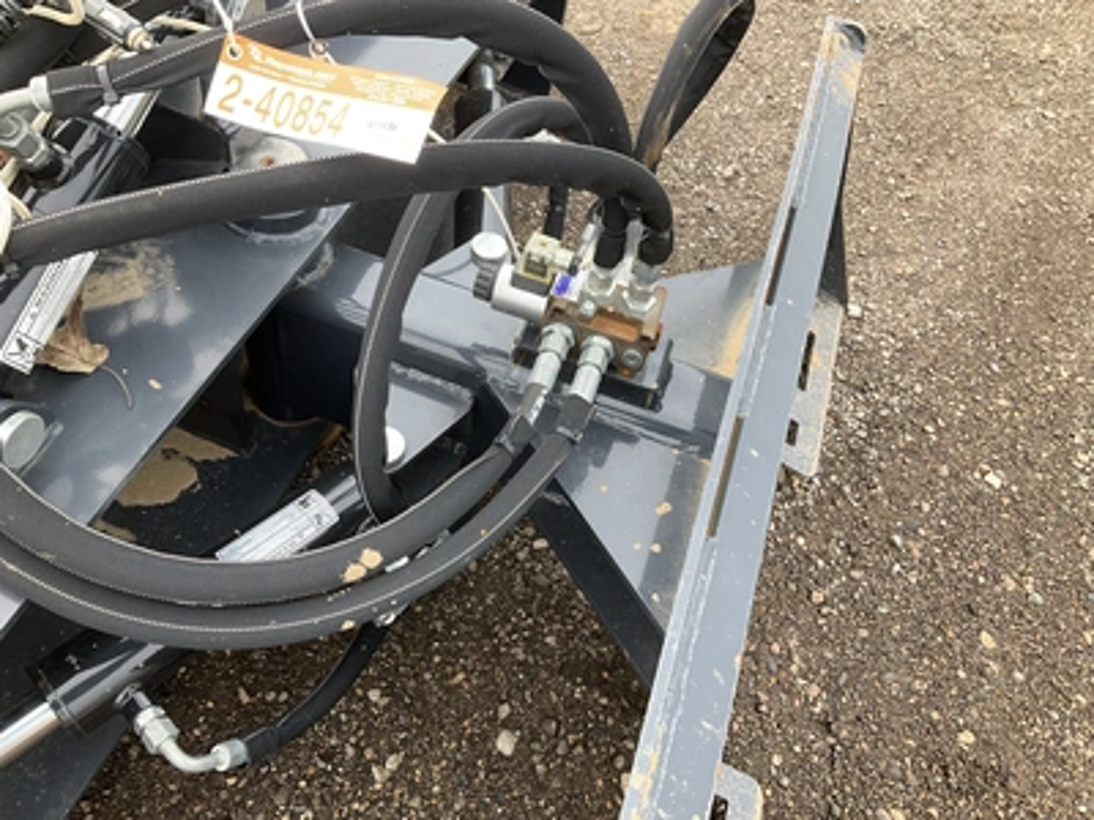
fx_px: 917
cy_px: 410
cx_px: 547
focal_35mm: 29
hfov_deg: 61.7
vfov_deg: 48.2
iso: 25
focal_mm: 3
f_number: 1.8
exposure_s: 1/246
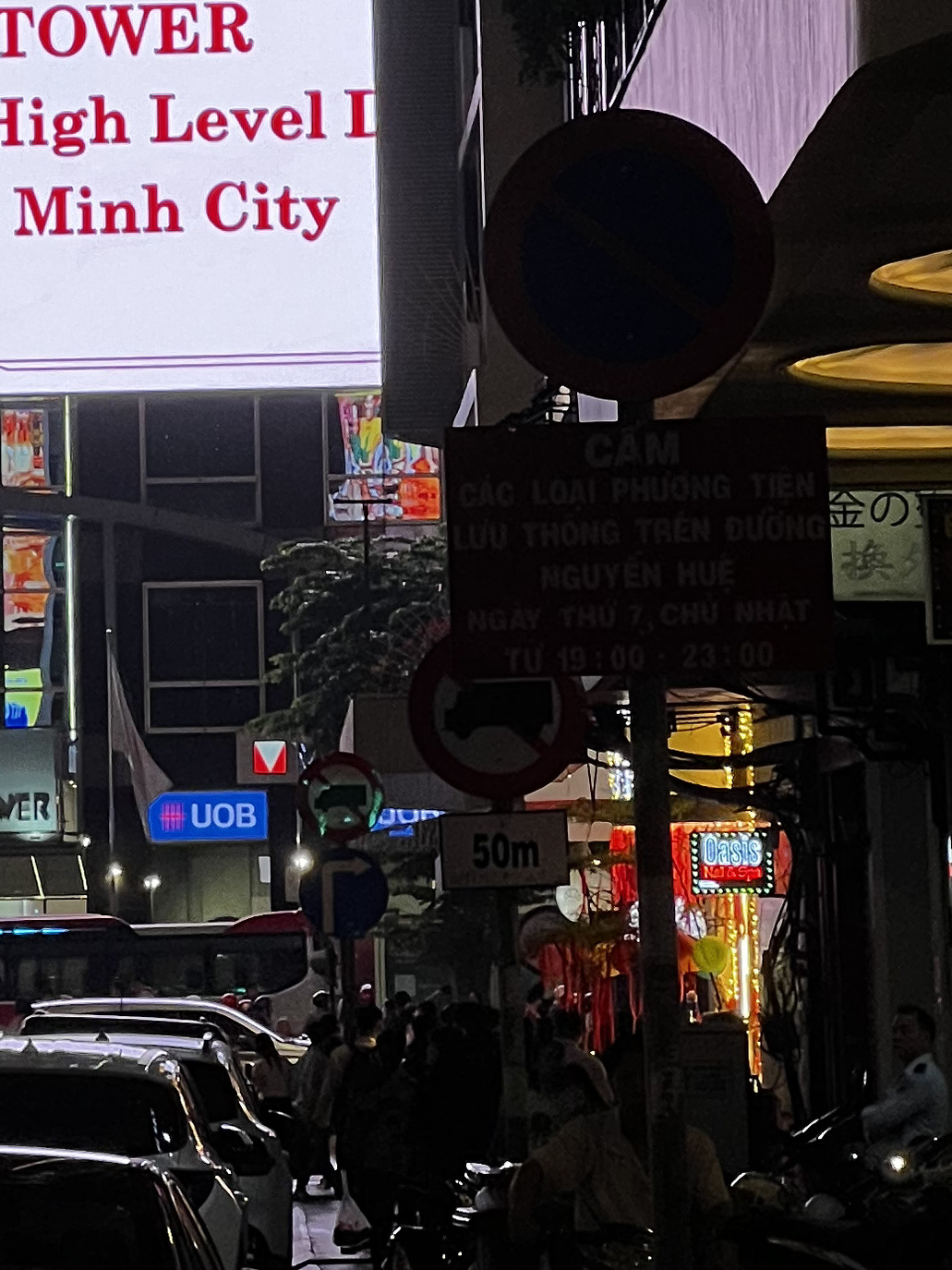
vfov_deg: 8.8
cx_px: -338
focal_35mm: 224
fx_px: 8215
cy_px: 0
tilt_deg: +7.3
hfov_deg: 6.6
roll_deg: +0.8
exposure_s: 1/100
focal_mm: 9
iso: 80
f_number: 2.8
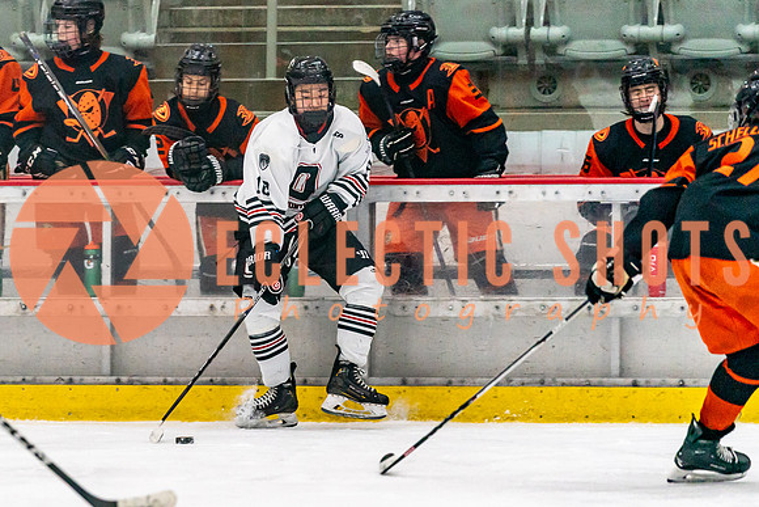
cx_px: 223
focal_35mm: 330
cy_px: 354
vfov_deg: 4.2
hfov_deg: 6.2
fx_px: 6951
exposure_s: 1/1250
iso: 3200
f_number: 2.8
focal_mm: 200
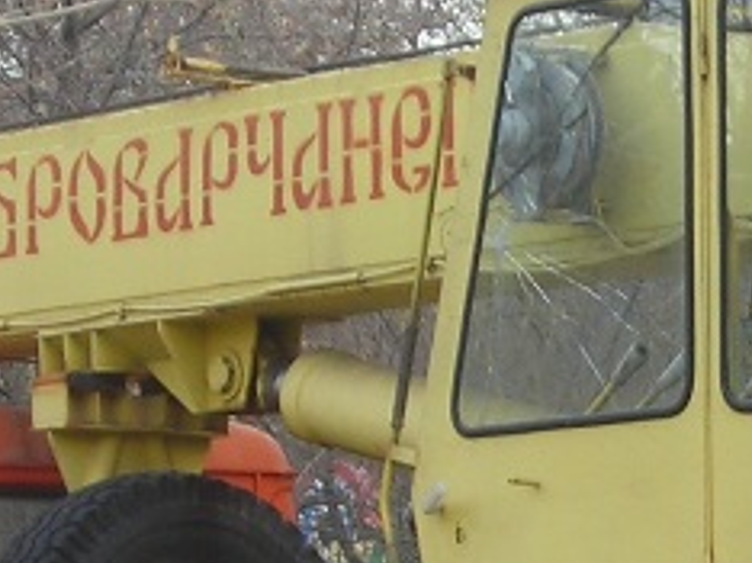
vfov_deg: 5.8
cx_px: 995
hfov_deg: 7.7
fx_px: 5534
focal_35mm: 255
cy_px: 672
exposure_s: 1/73.6
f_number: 3.4
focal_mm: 7.8
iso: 50
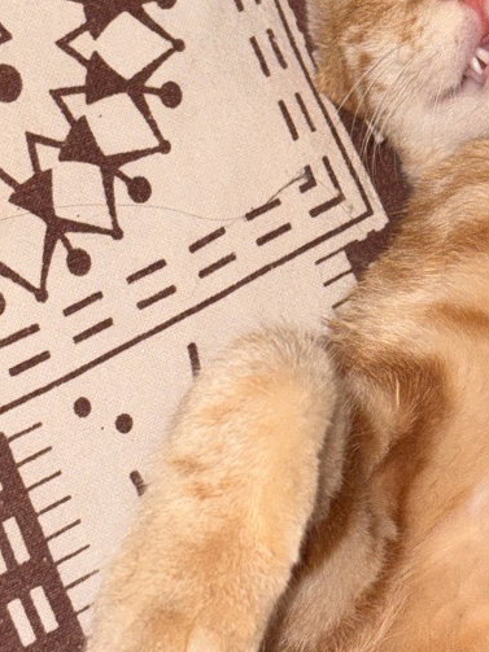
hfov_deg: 11.9
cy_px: 143
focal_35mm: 124
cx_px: 447
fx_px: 2337
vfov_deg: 15.8
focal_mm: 5.96
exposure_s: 1/18
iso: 50
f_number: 1.6
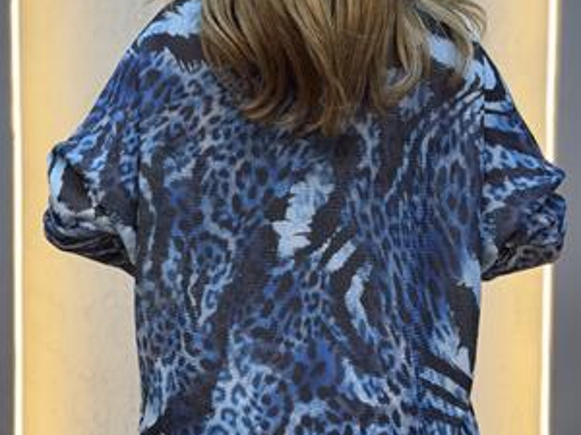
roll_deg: -0.6
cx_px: 285
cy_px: 134
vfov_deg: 22.1
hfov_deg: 29.4
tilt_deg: -4.7
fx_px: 1108
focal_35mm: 66
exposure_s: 1/100
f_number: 1.78
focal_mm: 6.76
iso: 64
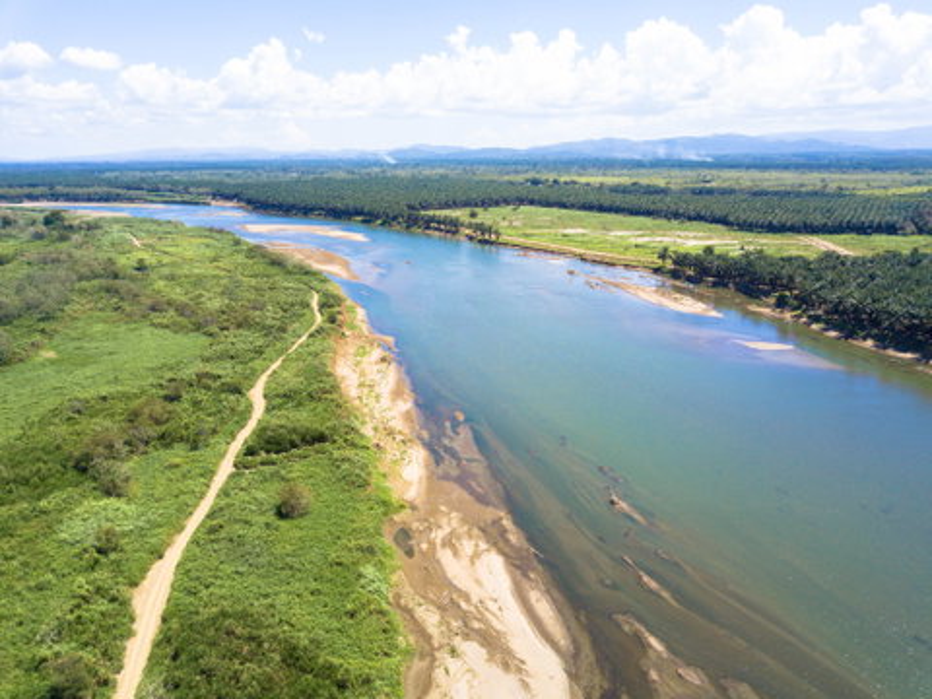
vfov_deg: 53.1
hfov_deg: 67.3
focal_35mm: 26
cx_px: 466
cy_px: 350
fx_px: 700
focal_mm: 4.7
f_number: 2.2
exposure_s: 1/1100
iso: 100
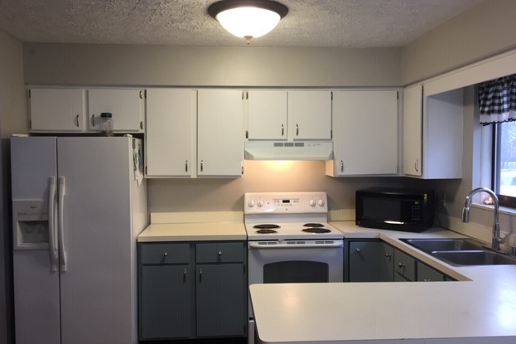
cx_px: 253
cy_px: 174
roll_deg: +0.7
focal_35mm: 31
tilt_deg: -2.5
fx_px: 444
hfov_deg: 60.3
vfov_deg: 42.3
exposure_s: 1/30
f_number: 2.2
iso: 64
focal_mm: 4.15
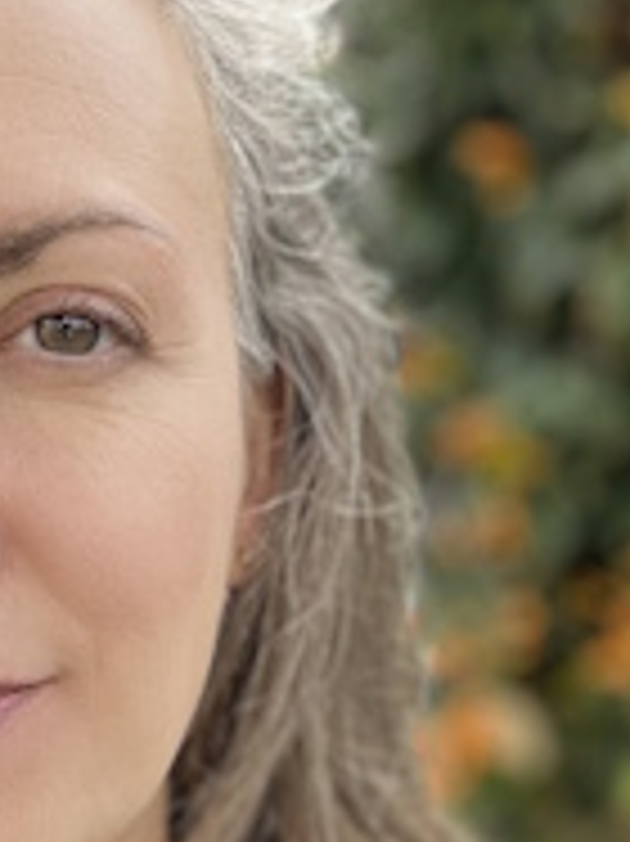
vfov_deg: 20.4
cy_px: 790
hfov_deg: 15.6
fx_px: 2284
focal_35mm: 94
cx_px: 108
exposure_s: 1/586
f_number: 1.6
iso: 50
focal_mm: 5.1
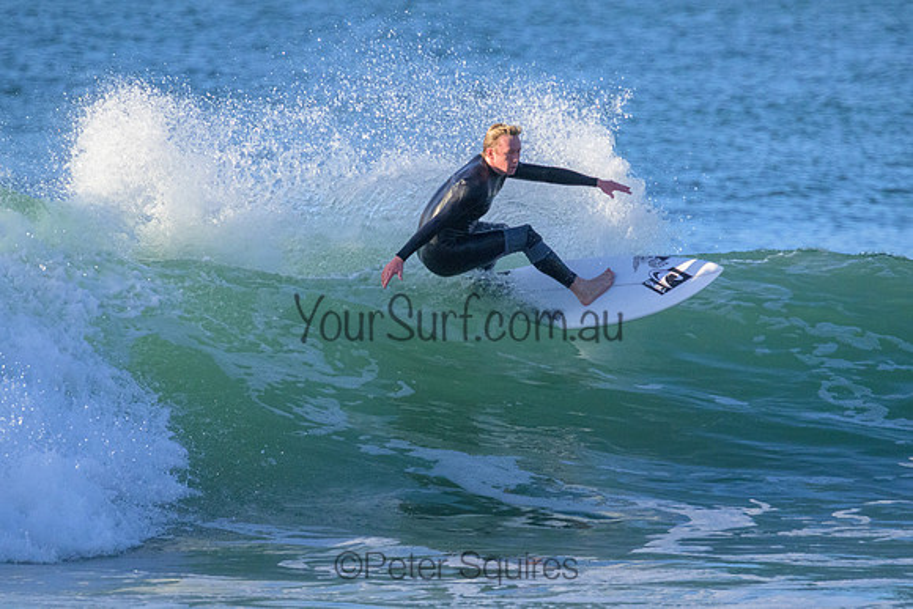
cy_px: 263
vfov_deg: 1.4
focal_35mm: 981
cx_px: 507
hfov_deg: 2.1
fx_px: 24895
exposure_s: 1/2000
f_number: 11
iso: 5000
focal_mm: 800
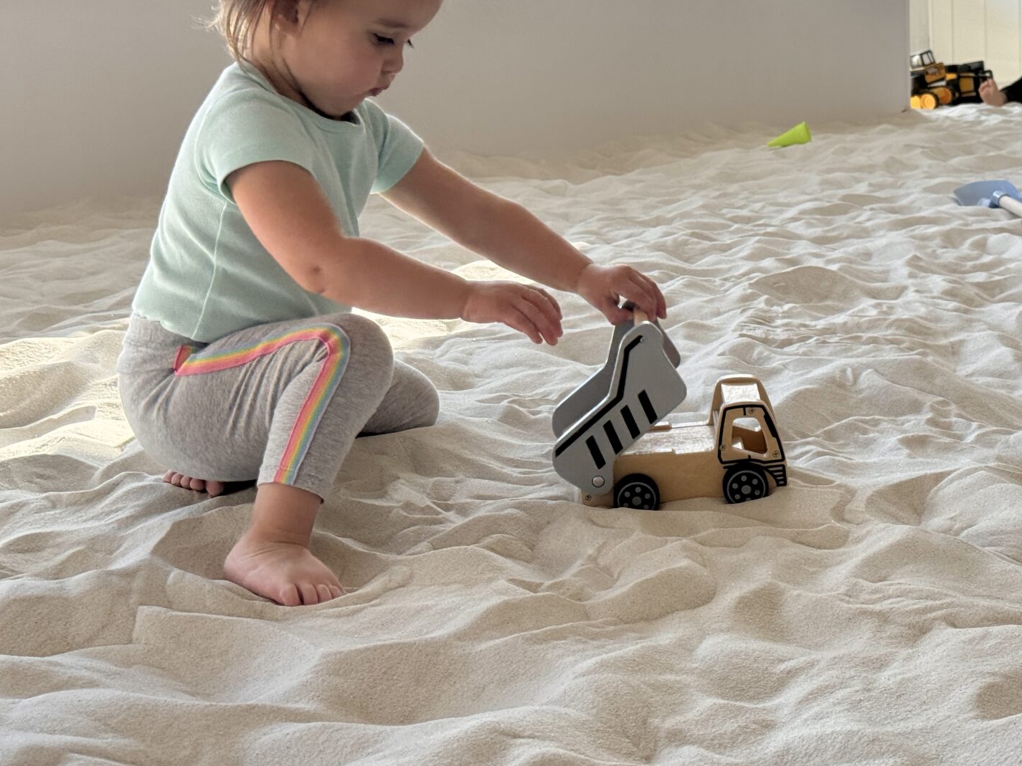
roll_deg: +2.4
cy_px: 219
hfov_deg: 27.9
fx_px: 2037
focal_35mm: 69
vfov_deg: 21.2
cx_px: 706
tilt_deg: -6.5
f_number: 1.78
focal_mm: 6.76
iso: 64
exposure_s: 1/320
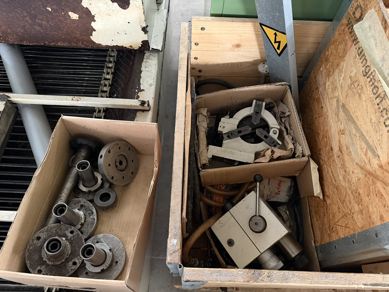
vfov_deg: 56.8
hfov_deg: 71.6
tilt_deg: -62.8
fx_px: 270
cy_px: 146
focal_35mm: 24
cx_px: 194
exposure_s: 1/33
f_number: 1.78
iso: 1000
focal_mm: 6.76
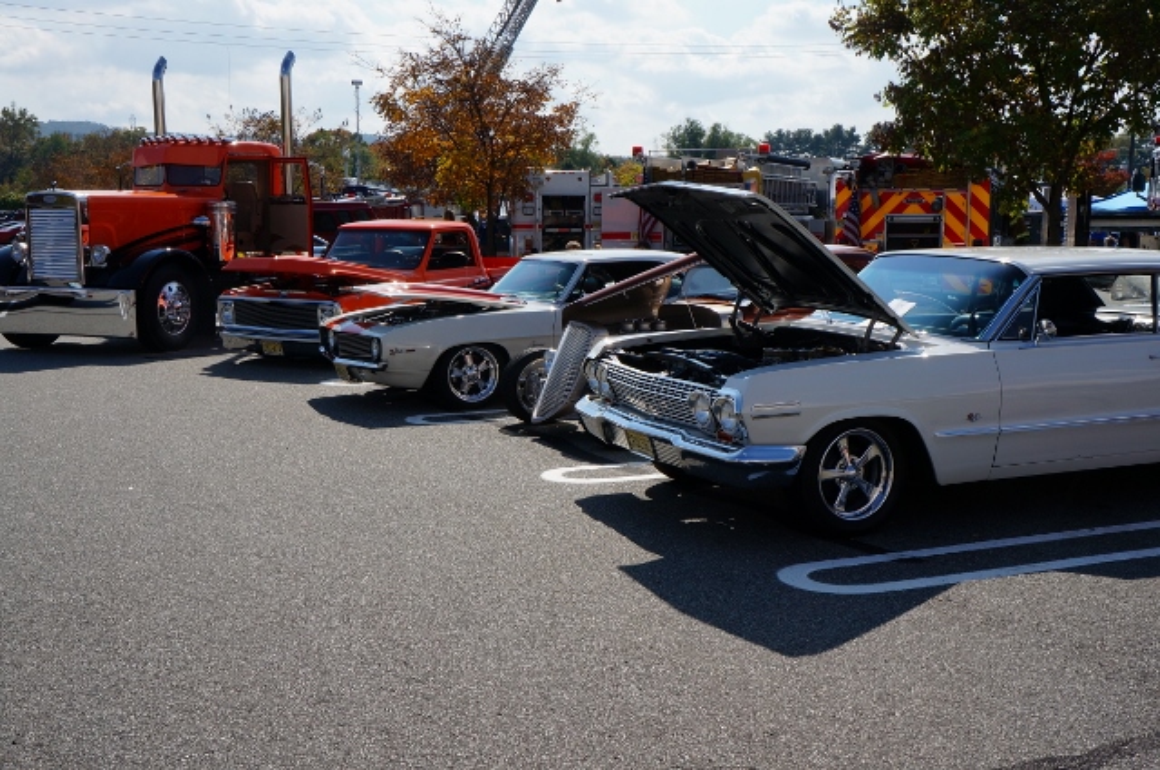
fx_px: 1303
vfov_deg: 32.9
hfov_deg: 48.0
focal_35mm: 40
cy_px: 385
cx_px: 580
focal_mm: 27
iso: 100
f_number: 13
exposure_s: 1/200
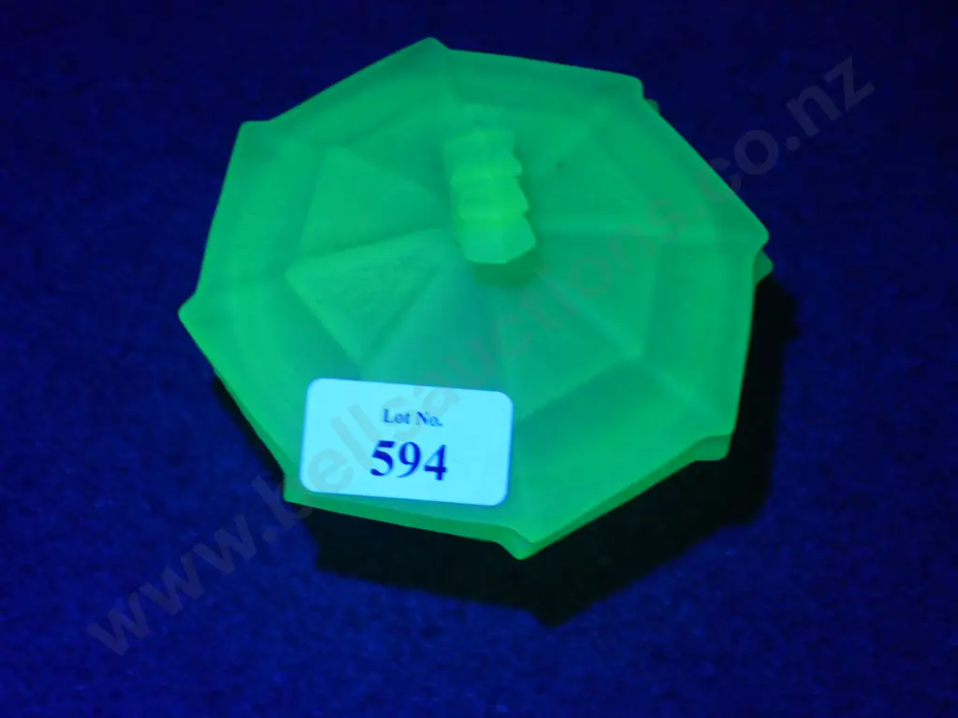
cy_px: 359
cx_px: 479
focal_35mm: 84
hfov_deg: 23.3
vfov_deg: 17.6
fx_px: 2325
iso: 3200
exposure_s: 1/30
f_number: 5.6
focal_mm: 42
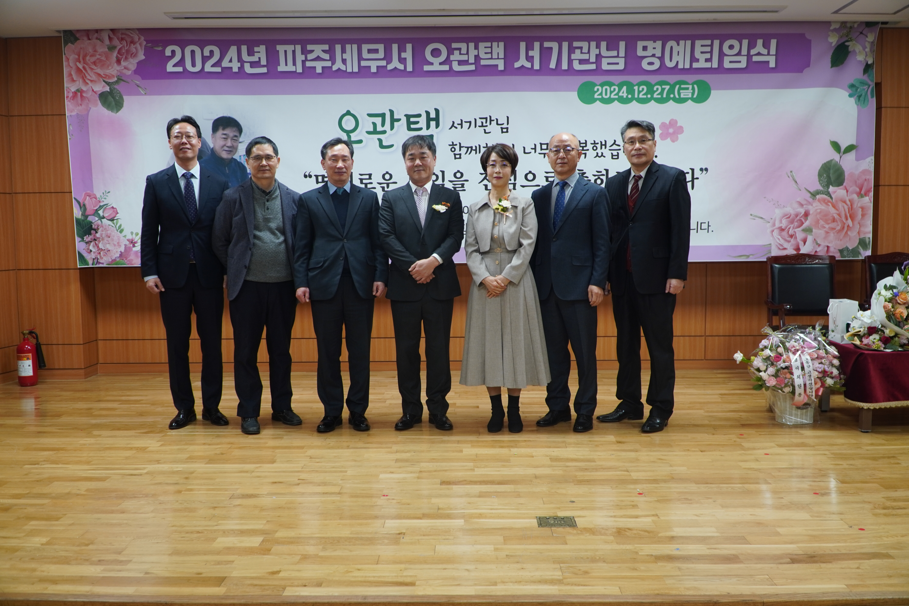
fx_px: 757
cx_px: 454
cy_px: 303
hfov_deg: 61.9
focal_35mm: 30
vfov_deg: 43.6
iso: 320
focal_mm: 20
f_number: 4.5
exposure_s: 1/30
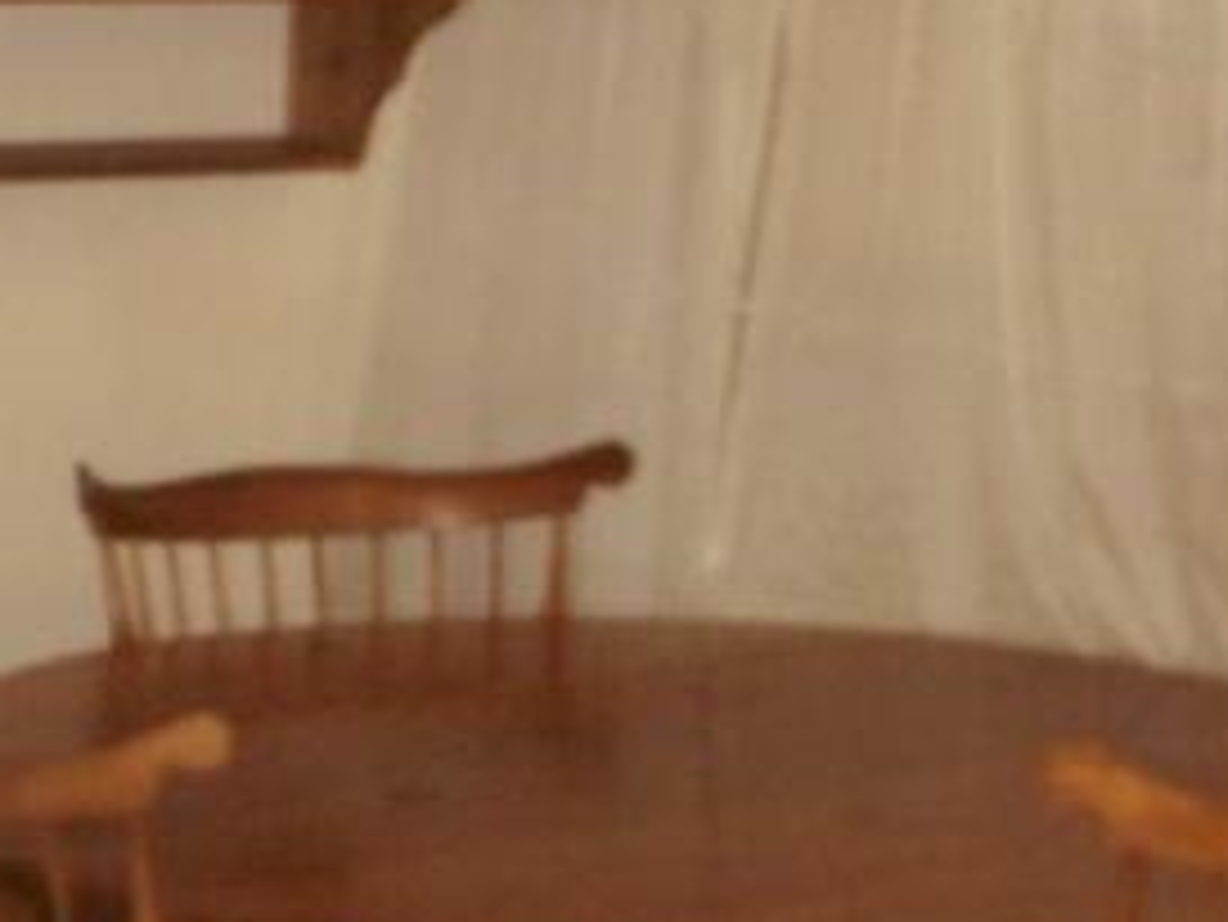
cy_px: 549
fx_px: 4791
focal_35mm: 135
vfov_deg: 11.0
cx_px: 720
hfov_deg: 14.6
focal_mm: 6.3
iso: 250
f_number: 3.5
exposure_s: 1/30
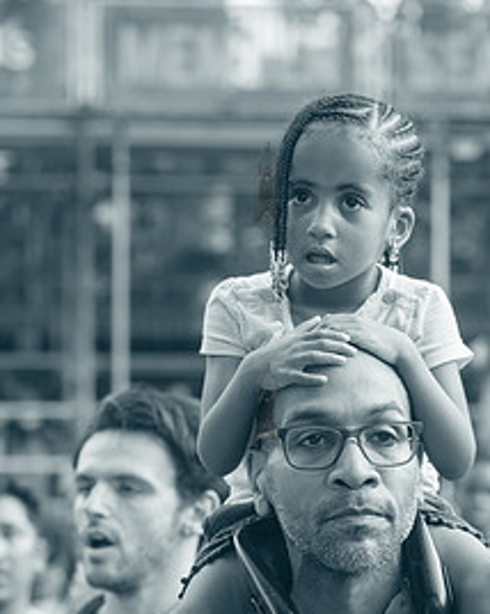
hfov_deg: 8.8
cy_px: 402
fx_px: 3176
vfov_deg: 11.0
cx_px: 266
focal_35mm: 175
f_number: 4
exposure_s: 1/200
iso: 1000
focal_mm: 86
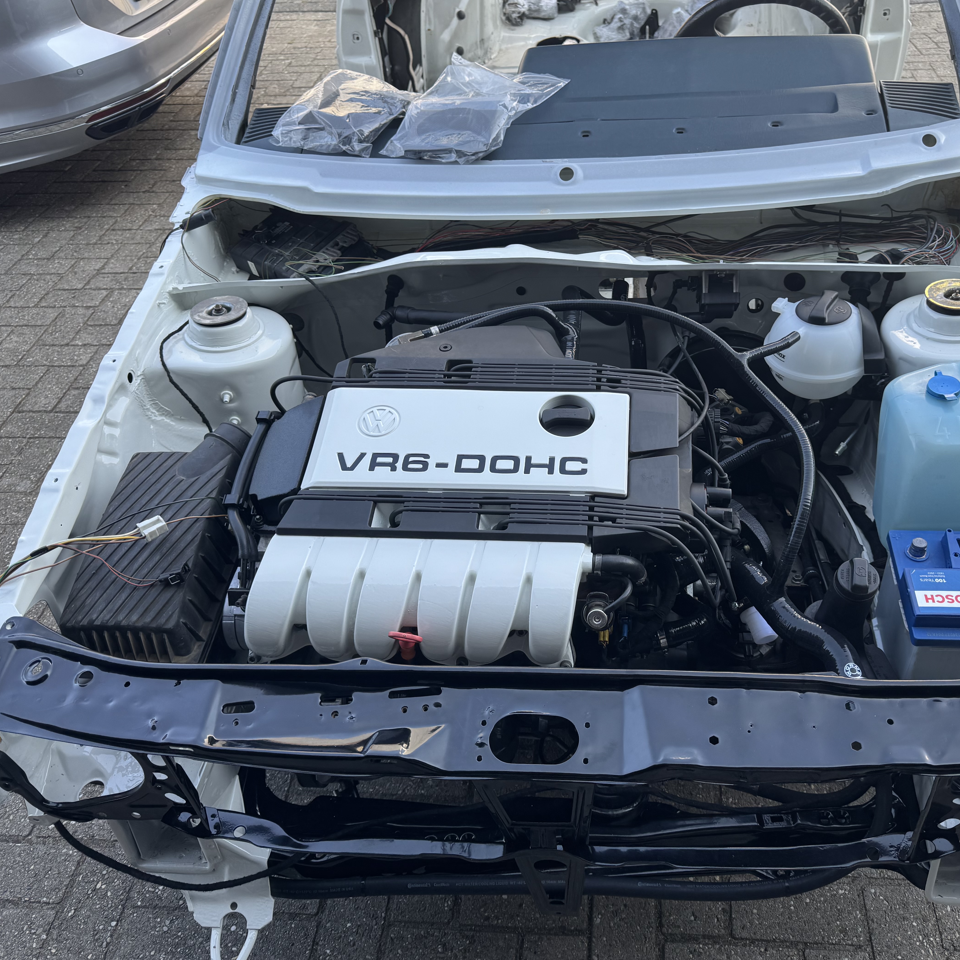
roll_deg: +3.7
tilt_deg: -42.1
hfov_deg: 55.3
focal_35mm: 29
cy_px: 484
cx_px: 564
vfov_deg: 55.6
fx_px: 910
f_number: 1.78
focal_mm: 6.76
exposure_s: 1/633
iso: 80
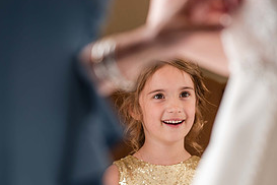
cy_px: 117
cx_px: 172
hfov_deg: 10.5
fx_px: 1508
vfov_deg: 7.0
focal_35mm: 196
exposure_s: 1/125
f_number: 2
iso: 125
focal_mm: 85
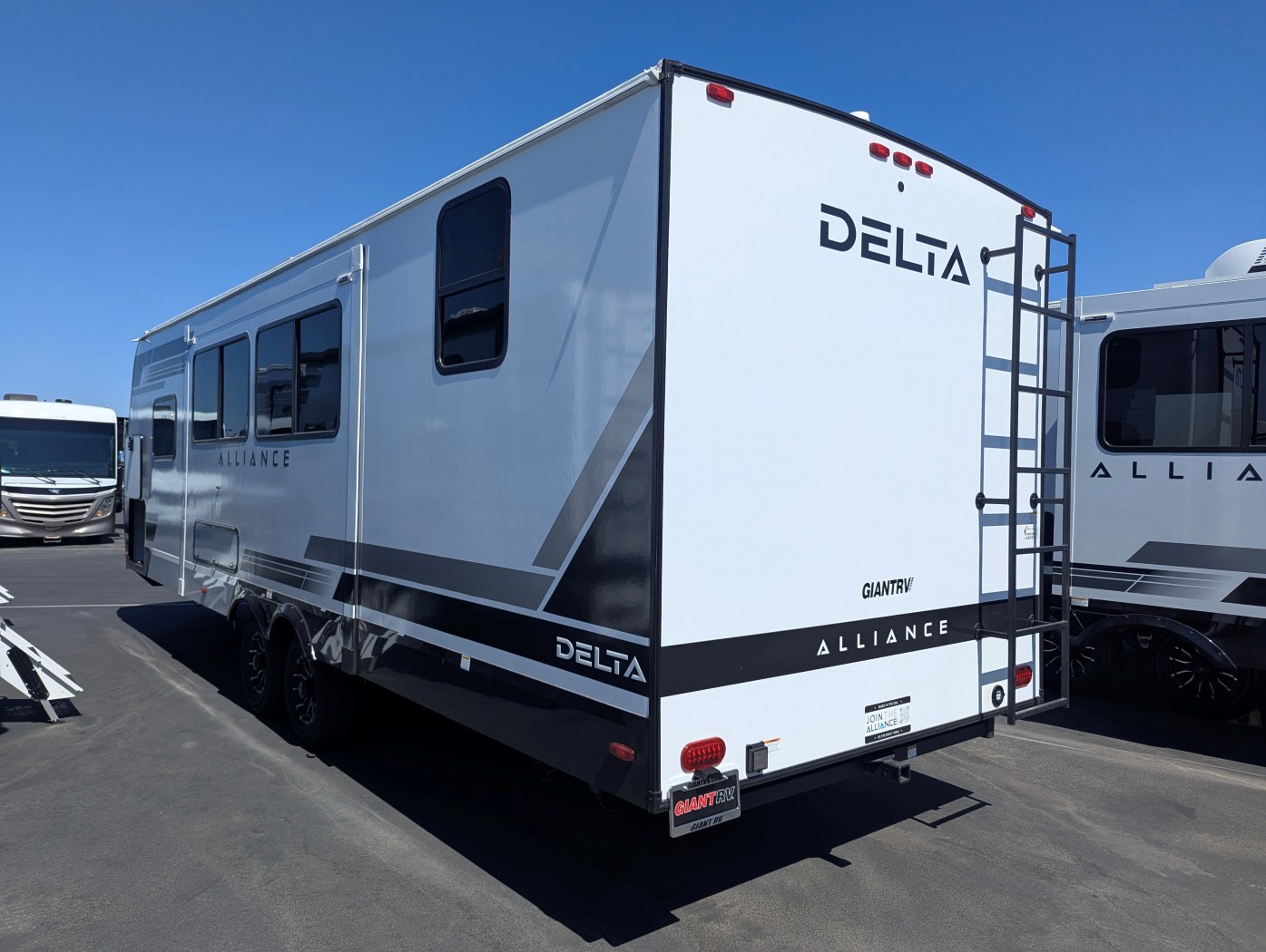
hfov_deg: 71.5
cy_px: 476
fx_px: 879
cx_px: 633
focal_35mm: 24
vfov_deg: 56.9
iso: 56
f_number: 1.85
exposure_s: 1/3145
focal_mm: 6.81
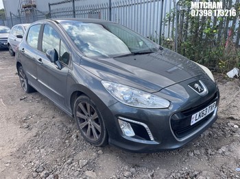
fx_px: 180
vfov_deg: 53.0
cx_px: 120
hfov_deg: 67.3
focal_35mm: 26
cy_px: 90
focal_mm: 4.2
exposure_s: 1/615
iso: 32
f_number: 1.6
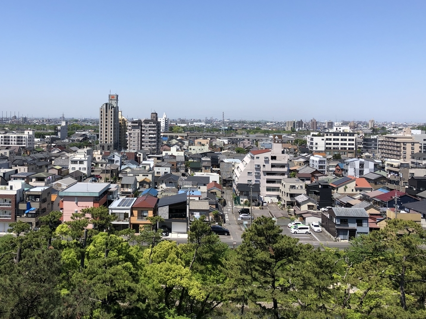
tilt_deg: -1.3
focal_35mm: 34
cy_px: 130
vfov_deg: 41.6
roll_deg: -1.9
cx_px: 174
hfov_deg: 53.6
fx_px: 418
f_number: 1.8
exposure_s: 1/2525
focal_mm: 3.99
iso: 20
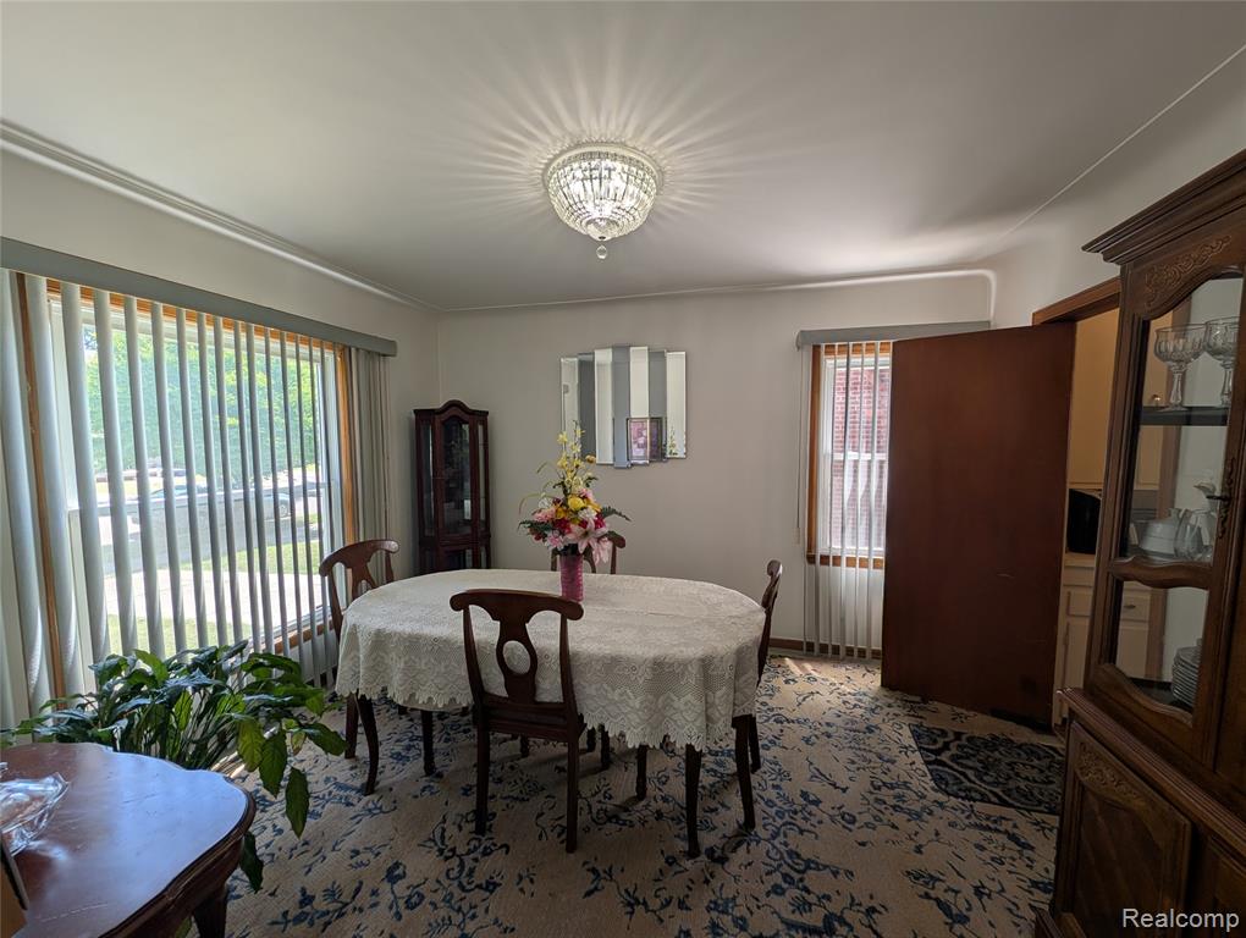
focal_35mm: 12
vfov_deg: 94.6
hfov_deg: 110.5
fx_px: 433
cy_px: 469
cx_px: 623
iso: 33
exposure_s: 1/155
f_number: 1.95
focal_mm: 2.23
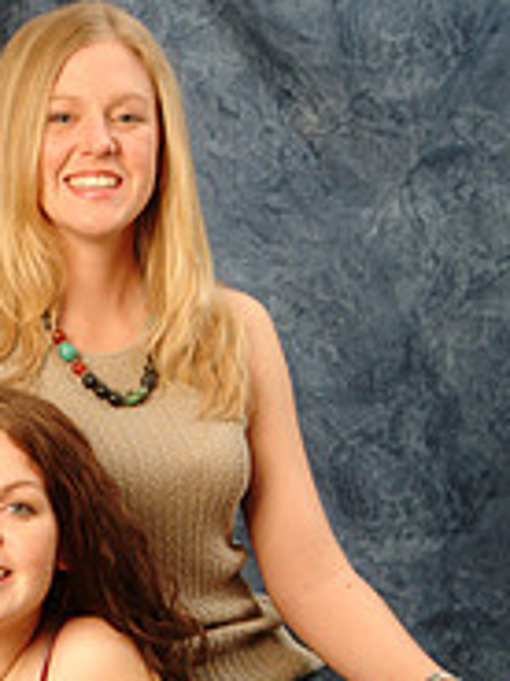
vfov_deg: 10.6
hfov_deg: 7.9
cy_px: 385
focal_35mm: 187
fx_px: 3677
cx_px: 2
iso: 400
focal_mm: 53
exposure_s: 1/125
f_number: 13
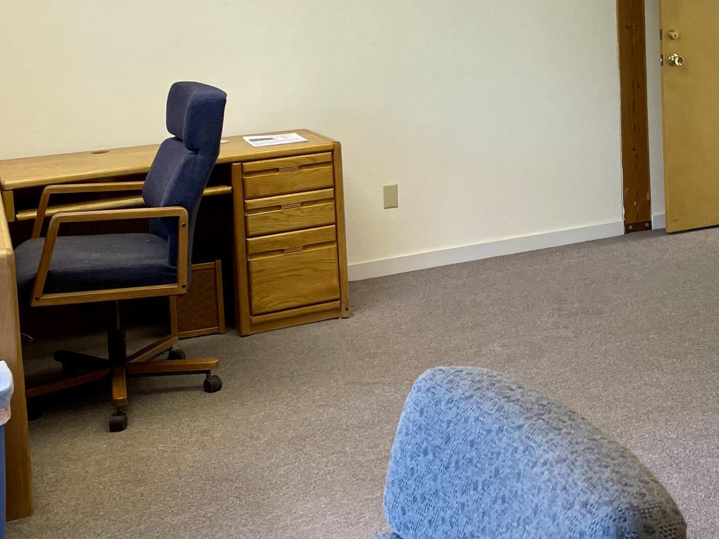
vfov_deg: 25.8
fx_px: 1143
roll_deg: +2.1
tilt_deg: -6.2
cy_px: 67
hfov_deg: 33.5
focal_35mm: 55
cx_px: 610
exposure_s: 1/120
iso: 50
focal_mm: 4.2
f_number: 1.6
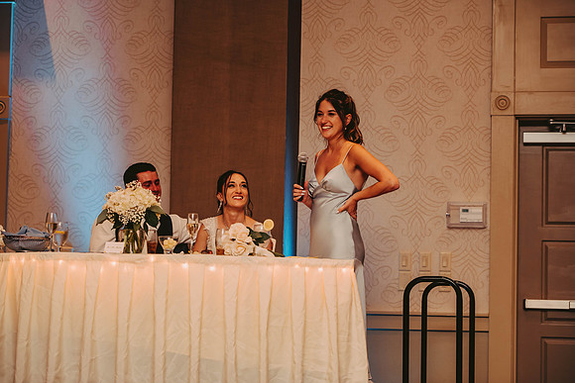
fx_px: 1518
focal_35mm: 95
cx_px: 288
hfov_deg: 21.5
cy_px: 192
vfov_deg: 14.4
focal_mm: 95
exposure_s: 1/60
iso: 800
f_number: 2.8
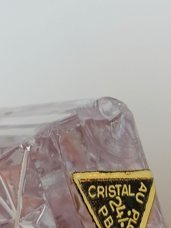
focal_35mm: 138
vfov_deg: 14.3
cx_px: 86
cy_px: 114
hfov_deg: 10.7
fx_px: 909
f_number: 1.8
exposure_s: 1/100
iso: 100
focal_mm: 4.75
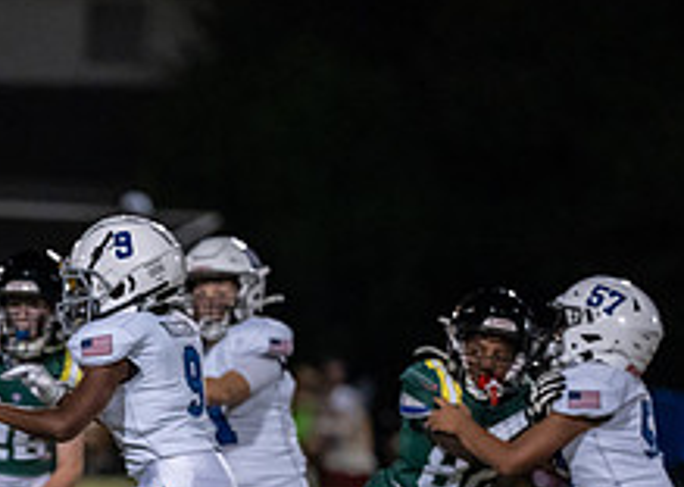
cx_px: -288
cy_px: 580
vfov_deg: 3.3
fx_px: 8481
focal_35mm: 437
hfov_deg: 4.6
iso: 4000
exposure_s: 1/1000
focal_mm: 135
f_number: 1.8
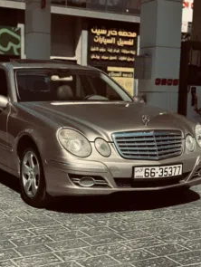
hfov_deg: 22.6
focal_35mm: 65
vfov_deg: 29.7
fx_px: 502
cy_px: 166
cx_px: 99
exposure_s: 1/4608
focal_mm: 6.76
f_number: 1.78
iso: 64
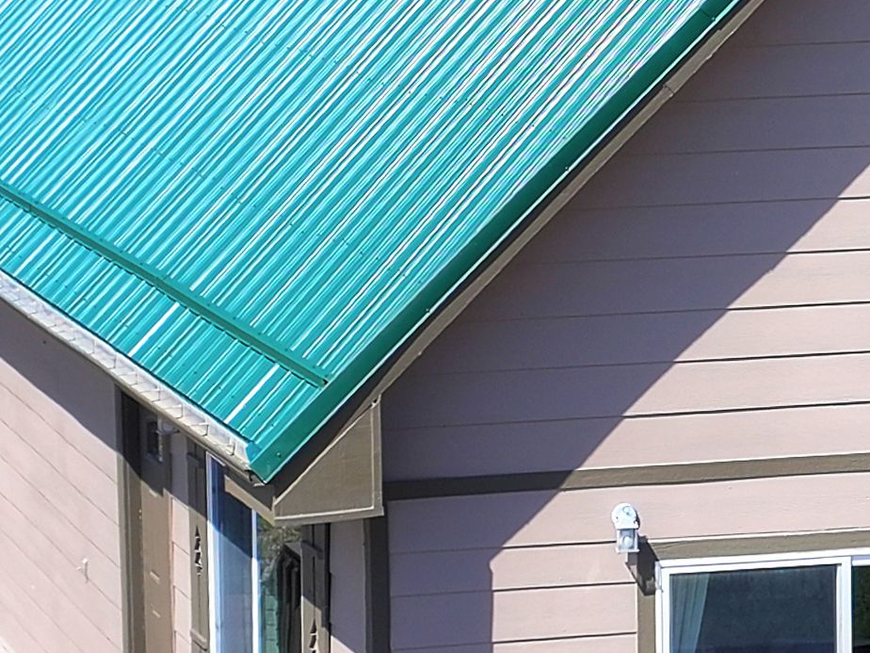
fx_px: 3443
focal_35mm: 137
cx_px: 1084
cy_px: 482
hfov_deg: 13.9
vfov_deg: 10.8
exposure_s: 1/1600
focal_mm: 12.3
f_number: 2.8
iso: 100
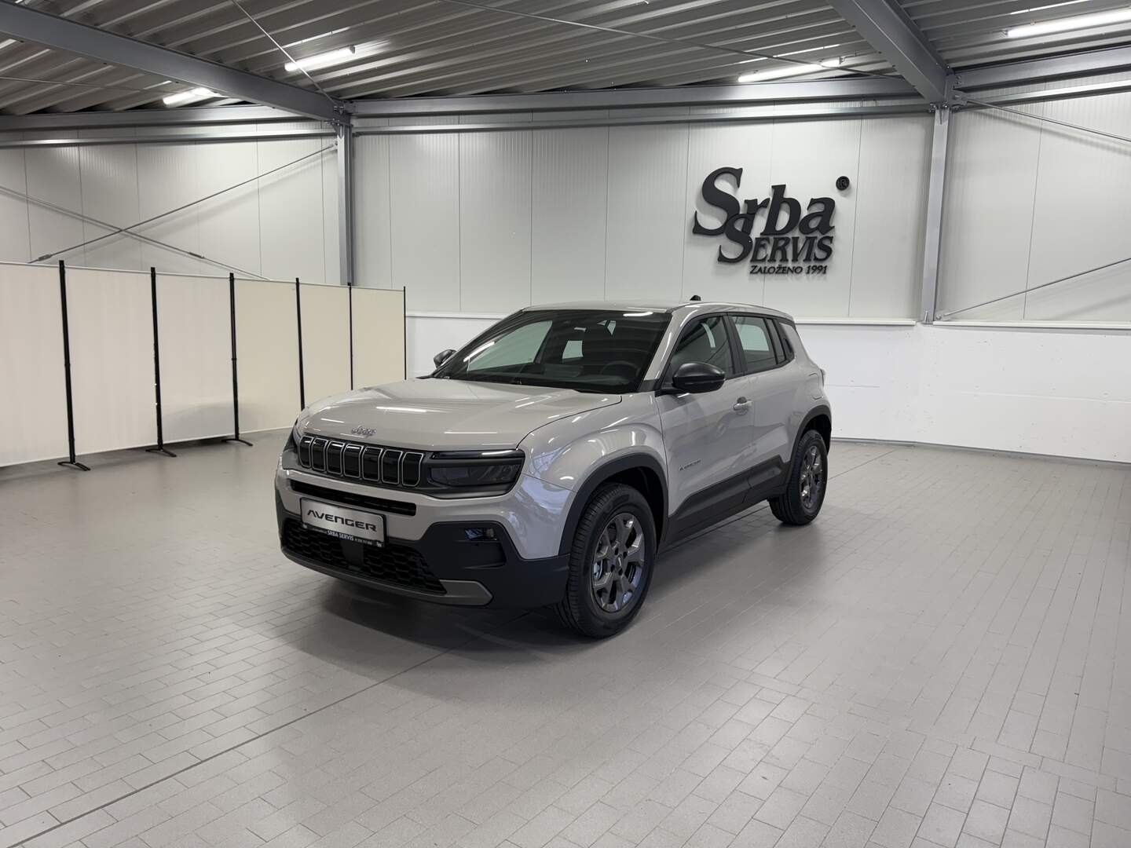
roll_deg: -1.2
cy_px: 424
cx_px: 566
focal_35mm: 24
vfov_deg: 56.8
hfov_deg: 71.6
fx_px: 784
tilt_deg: -7.5
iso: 100
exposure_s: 1/100
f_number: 1.78
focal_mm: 6.76
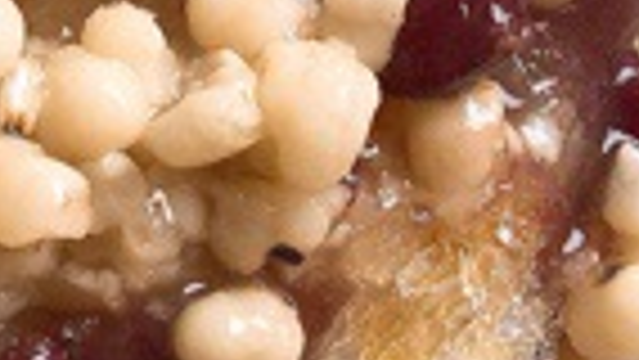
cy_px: -104
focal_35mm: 152
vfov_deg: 7.9
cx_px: -126
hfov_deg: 13.7
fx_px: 2576
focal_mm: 3.3
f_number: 2.4
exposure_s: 1/120
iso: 32
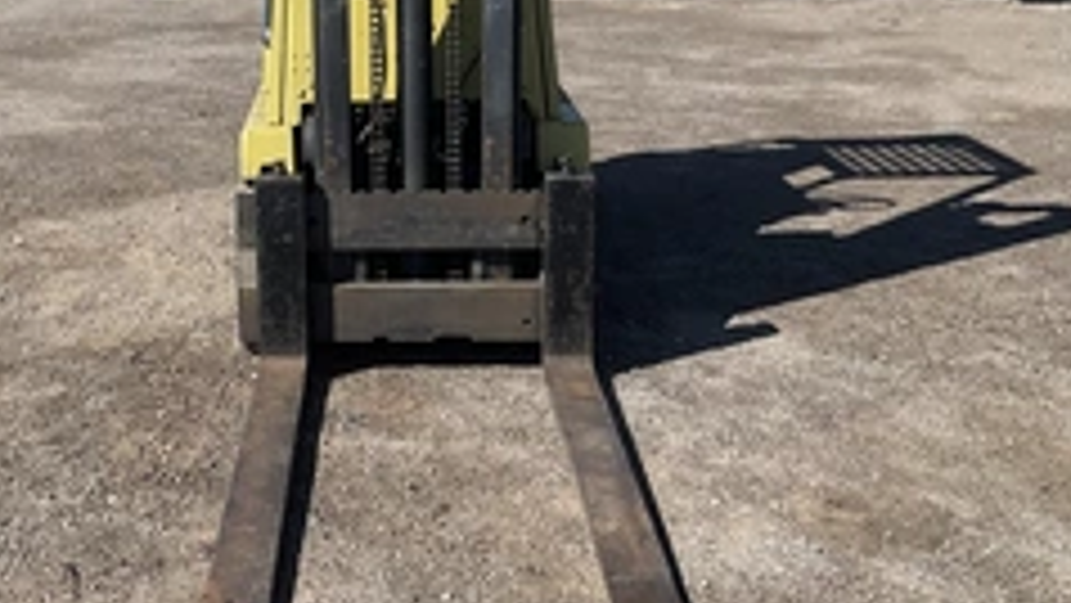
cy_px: 112
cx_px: 369
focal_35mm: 53
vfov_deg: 22.3
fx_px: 1505
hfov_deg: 38.8
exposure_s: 1/1451
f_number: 1.8
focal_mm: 3
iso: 25
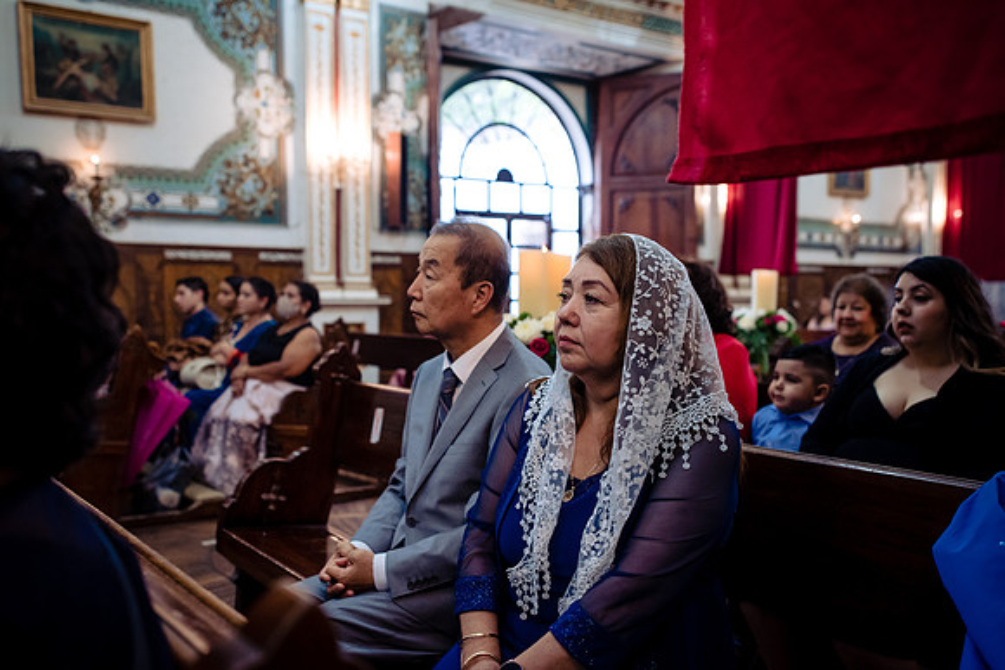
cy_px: 335
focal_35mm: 35
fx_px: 977
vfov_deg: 37.9
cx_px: 502
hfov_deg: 54.4
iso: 1600
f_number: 3.2
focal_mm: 35
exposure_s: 1/100
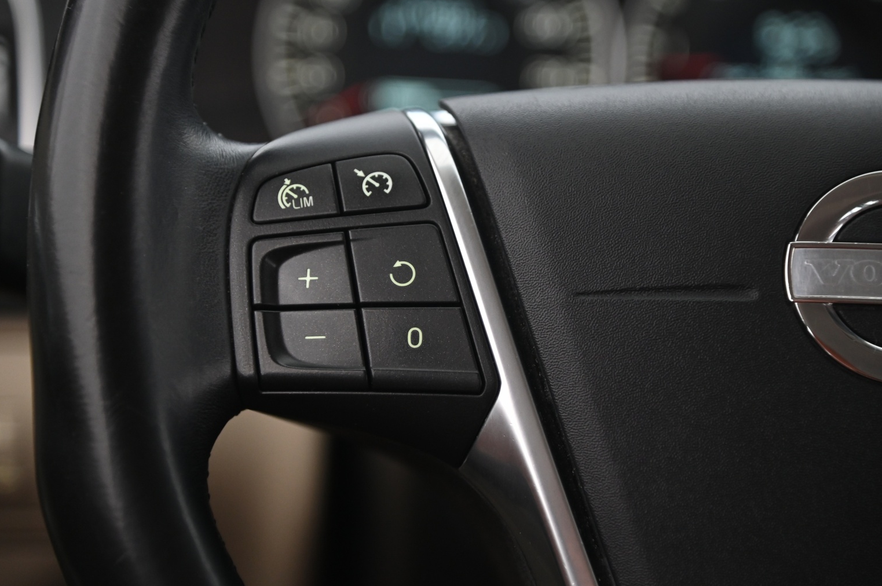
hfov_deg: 16.0
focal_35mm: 128
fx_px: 3133
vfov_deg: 10.7
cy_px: 299
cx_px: 435
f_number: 4
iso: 2000
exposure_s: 1/15
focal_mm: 120
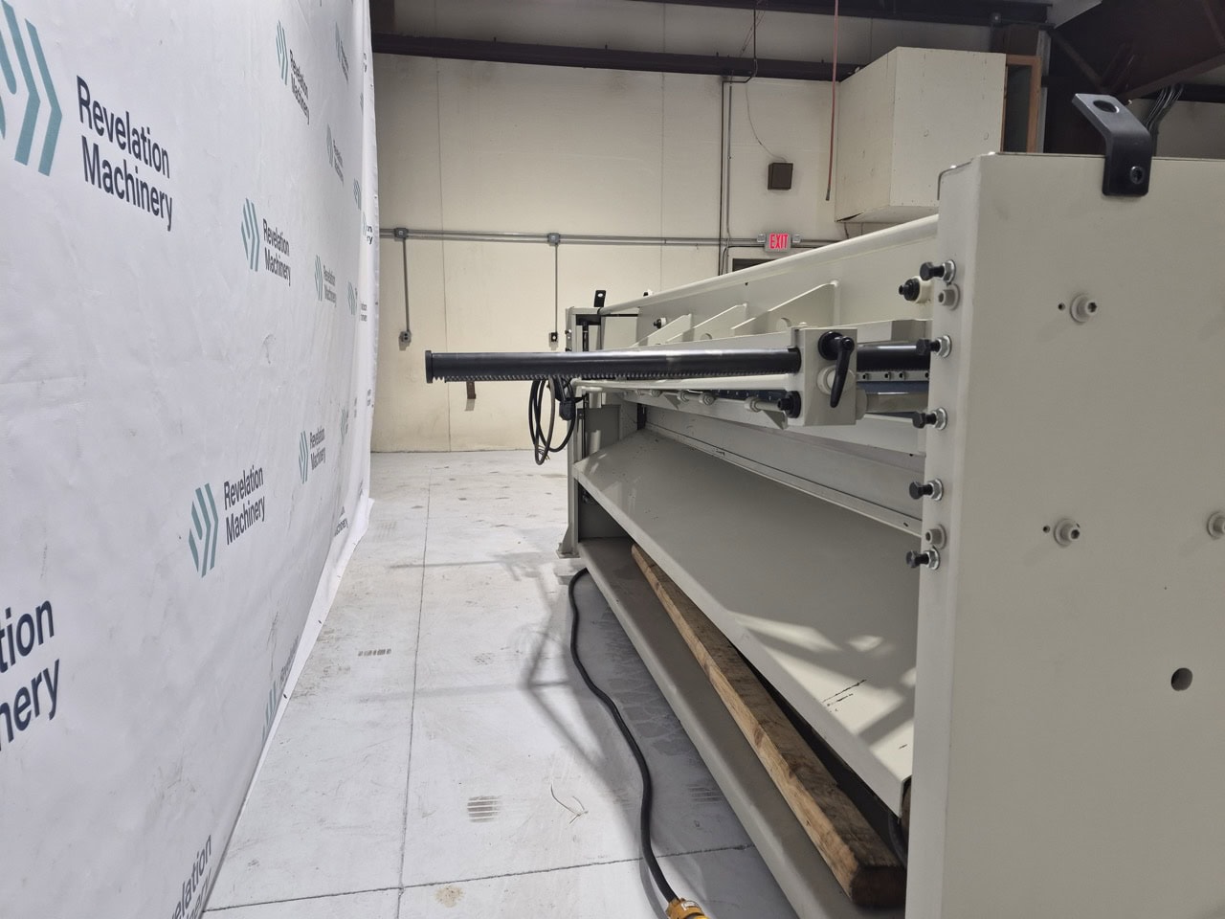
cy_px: 460
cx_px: 612
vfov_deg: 58.9
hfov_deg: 73.9
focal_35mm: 23
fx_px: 814
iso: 160
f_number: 1.8
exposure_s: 1/120
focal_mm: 5.4
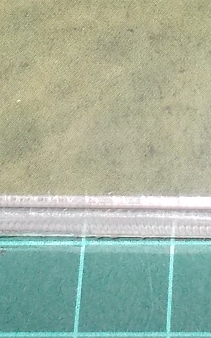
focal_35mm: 133
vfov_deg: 15.0
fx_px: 1224
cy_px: -93
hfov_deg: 9.7
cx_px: 258
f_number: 3.3
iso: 200
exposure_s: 1/30
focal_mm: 4.1
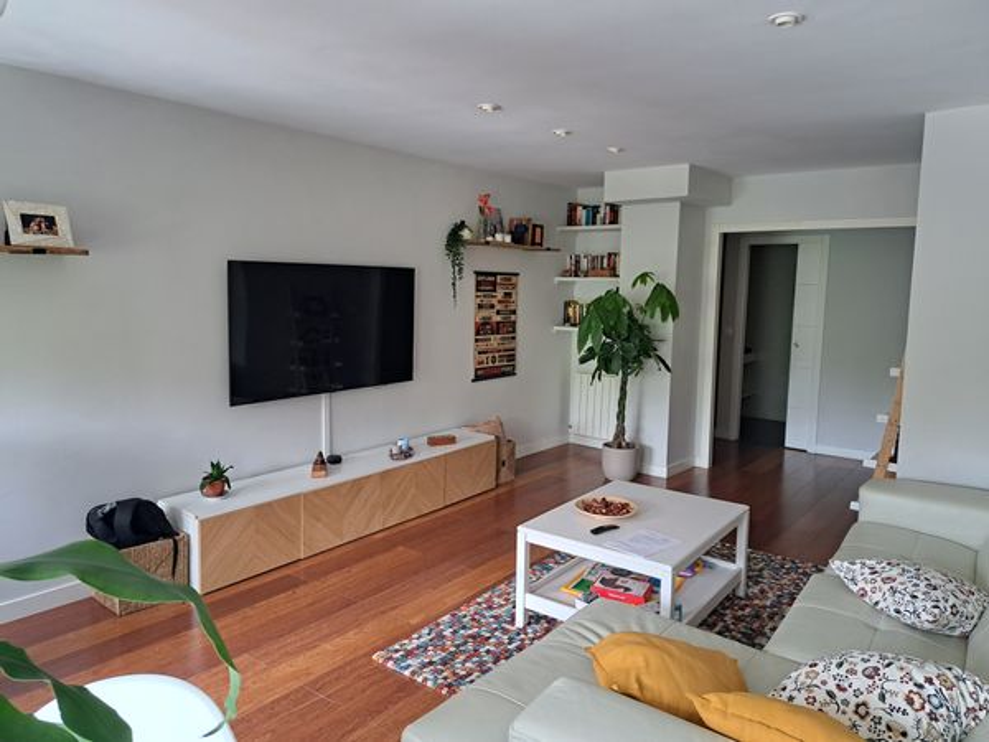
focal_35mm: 24
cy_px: 371
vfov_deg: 56.8
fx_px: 686
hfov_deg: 71.6
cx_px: 494
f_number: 1.8
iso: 250
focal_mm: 5.23
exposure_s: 1/50
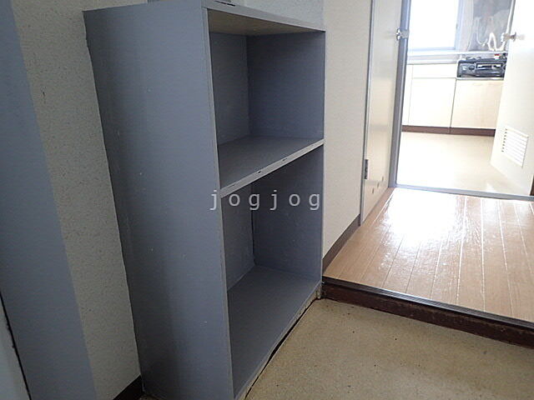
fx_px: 386
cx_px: 267
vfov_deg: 54.9
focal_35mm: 25
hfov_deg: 69.4
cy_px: 200
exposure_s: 1/30
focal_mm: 4.5
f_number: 2
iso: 250
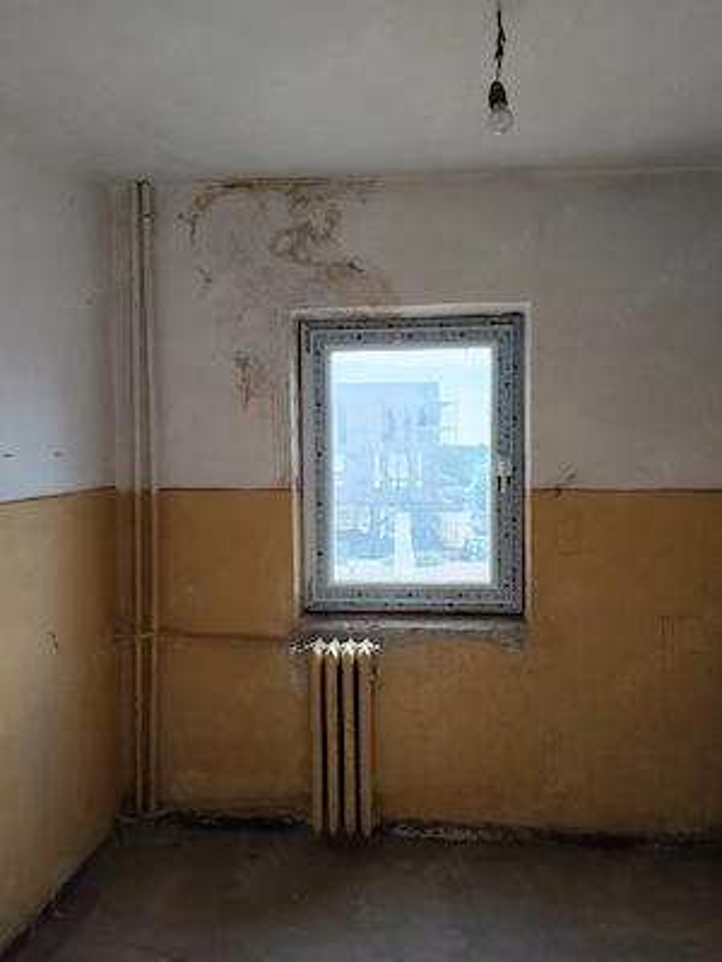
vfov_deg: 61.7
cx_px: 361
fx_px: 806
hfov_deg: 48.2
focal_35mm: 29
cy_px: 481
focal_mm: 3.96
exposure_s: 1/127
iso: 50
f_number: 1.8
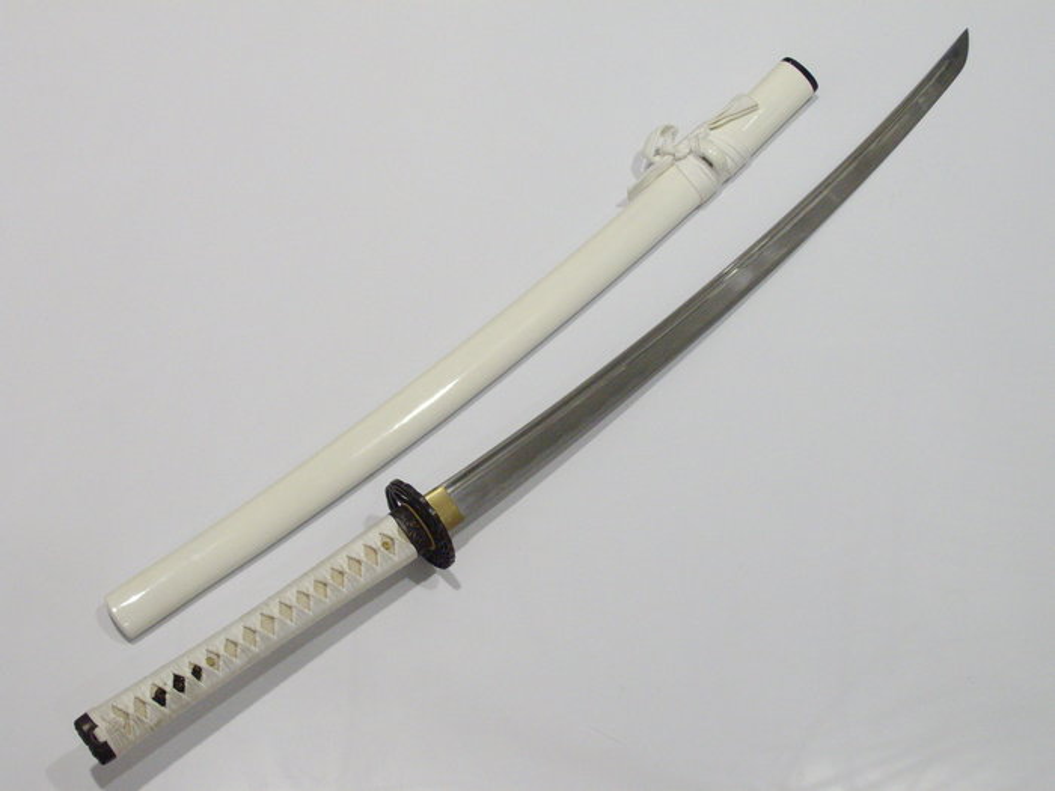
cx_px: 528
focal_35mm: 56
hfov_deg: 34.3
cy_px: 396
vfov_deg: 26.1
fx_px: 1707
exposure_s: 1/80
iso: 320
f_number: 3.4
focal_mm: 9.2
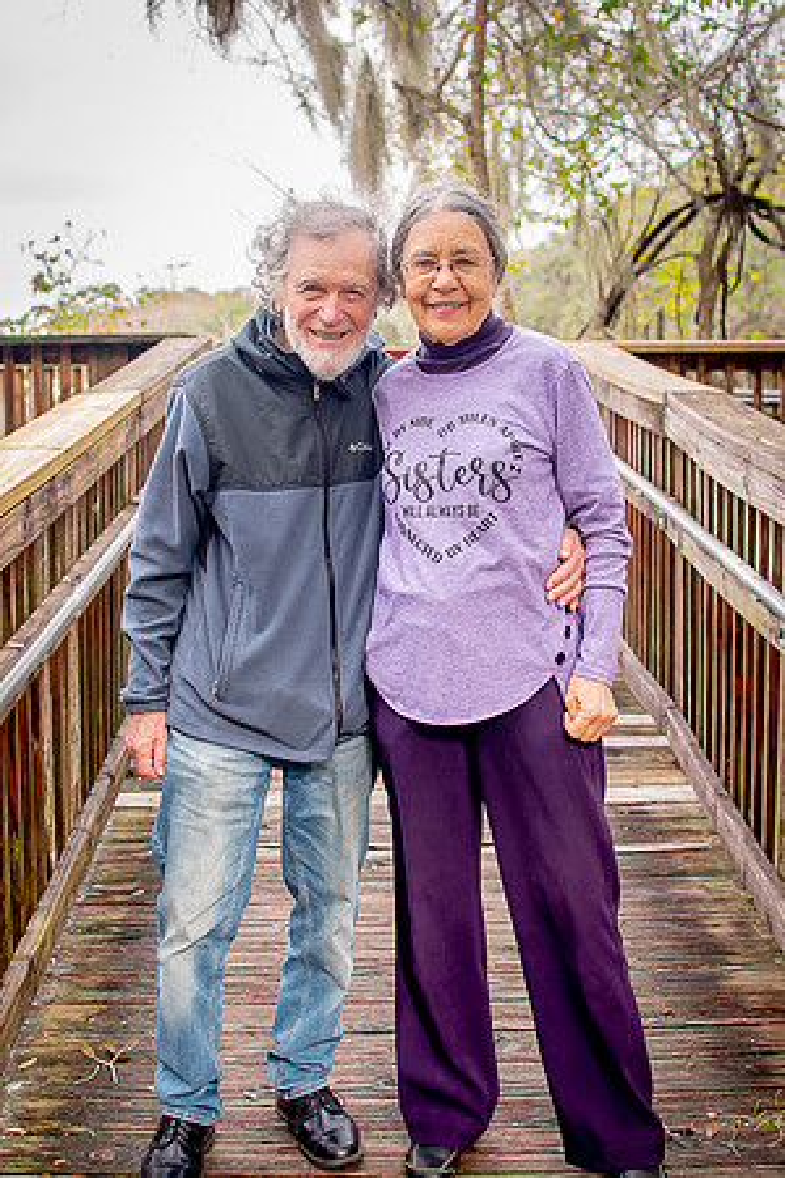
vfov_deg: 38.2
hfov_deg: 26.0
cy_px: 589
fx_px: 1701
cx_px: 392
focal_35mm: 52
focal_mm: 35
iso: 200
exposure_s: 1/250
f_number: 3.5
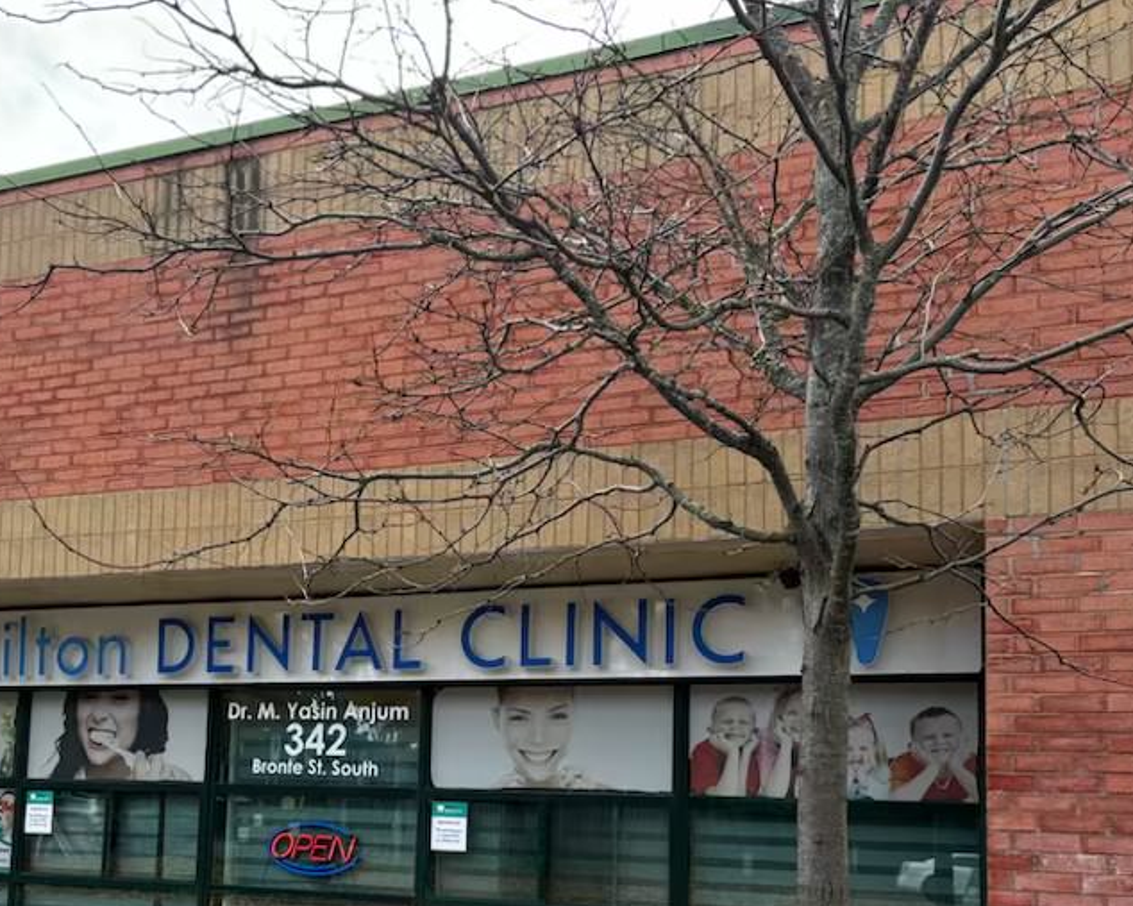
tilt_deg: +5.8
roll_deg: -2.4
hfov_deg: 43.7
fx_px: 1375
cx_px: 316
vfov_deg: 35.6
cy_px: 684
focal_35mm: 41
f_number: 1.6
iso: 50
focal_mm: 5.96
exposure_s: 1/433
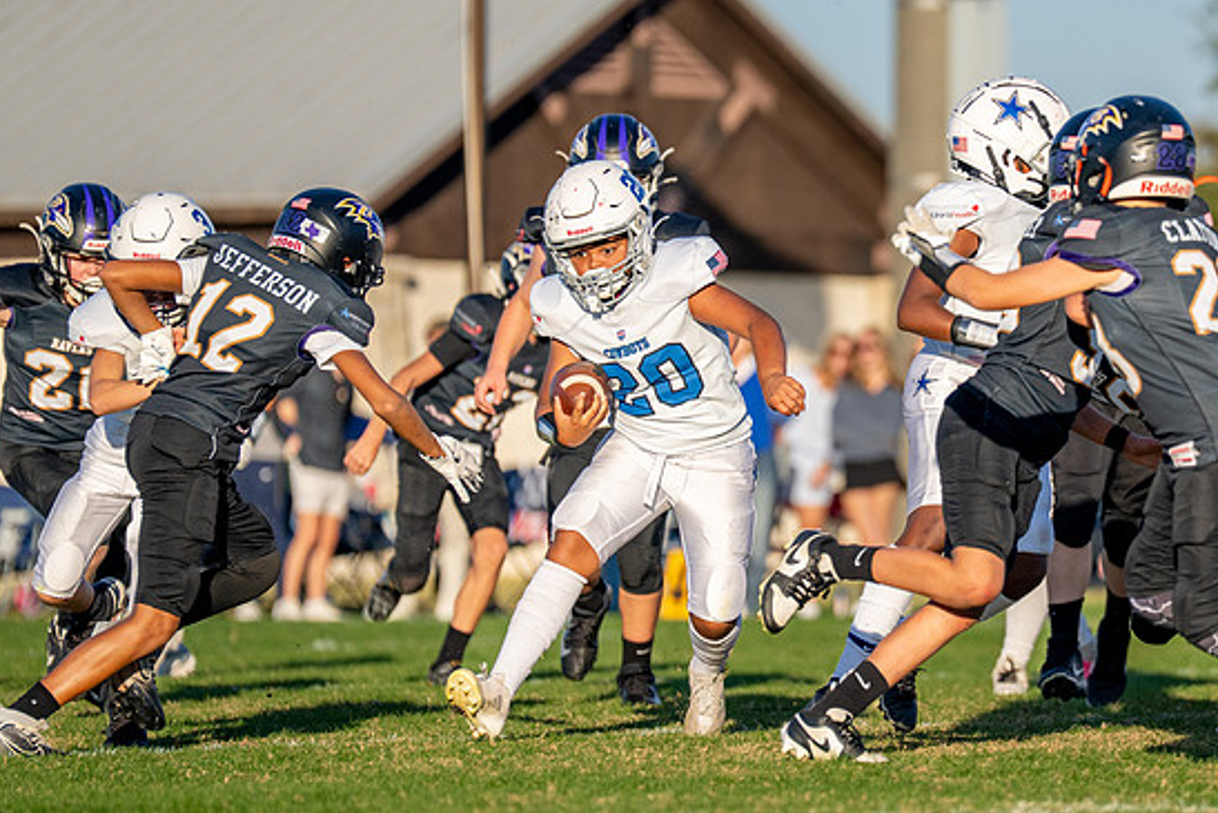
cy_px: 384
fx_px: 12081
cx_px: 897
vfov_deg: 3.9
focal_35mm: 357
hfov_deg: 5.8
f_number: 2.8
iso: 200
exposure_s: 1/5000
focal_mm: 200
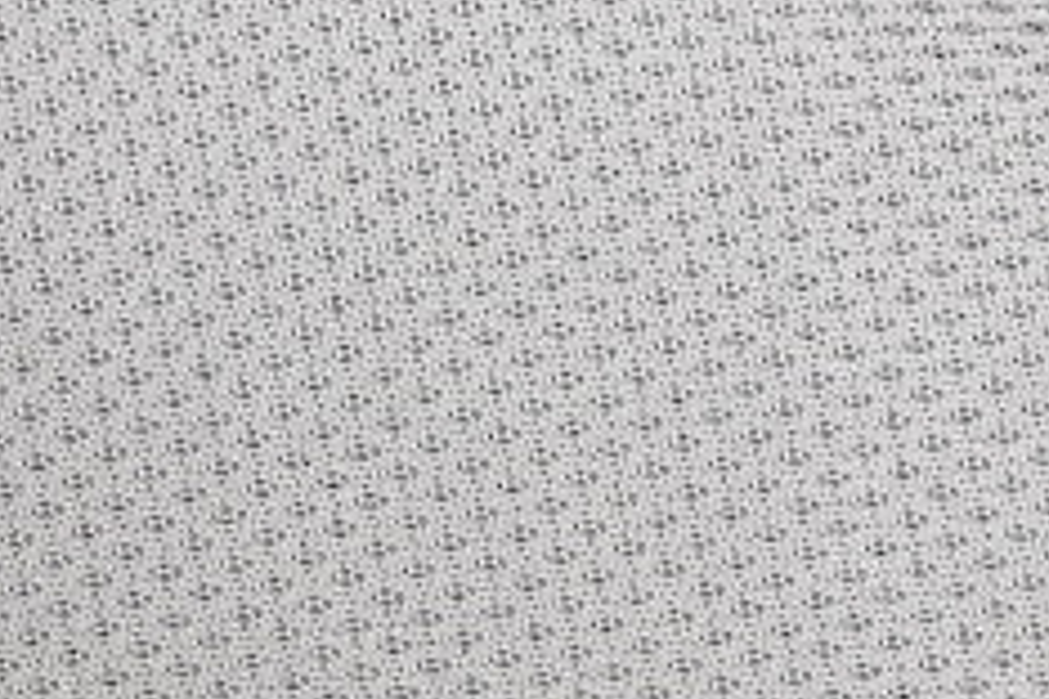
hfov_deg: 6.0
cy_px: 632
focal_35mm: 346
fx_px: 10081
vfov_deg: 4.0
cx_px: 758
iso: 160
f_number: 7.1
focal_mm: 50
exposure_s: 1/60
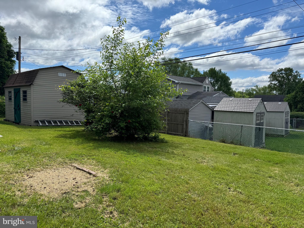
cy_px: 114
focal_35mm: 24
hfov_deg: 71.6
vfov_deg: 56.8
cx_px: 152
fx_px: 211
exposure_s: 1/5814
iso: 80
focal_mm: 6.76
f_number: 1.78
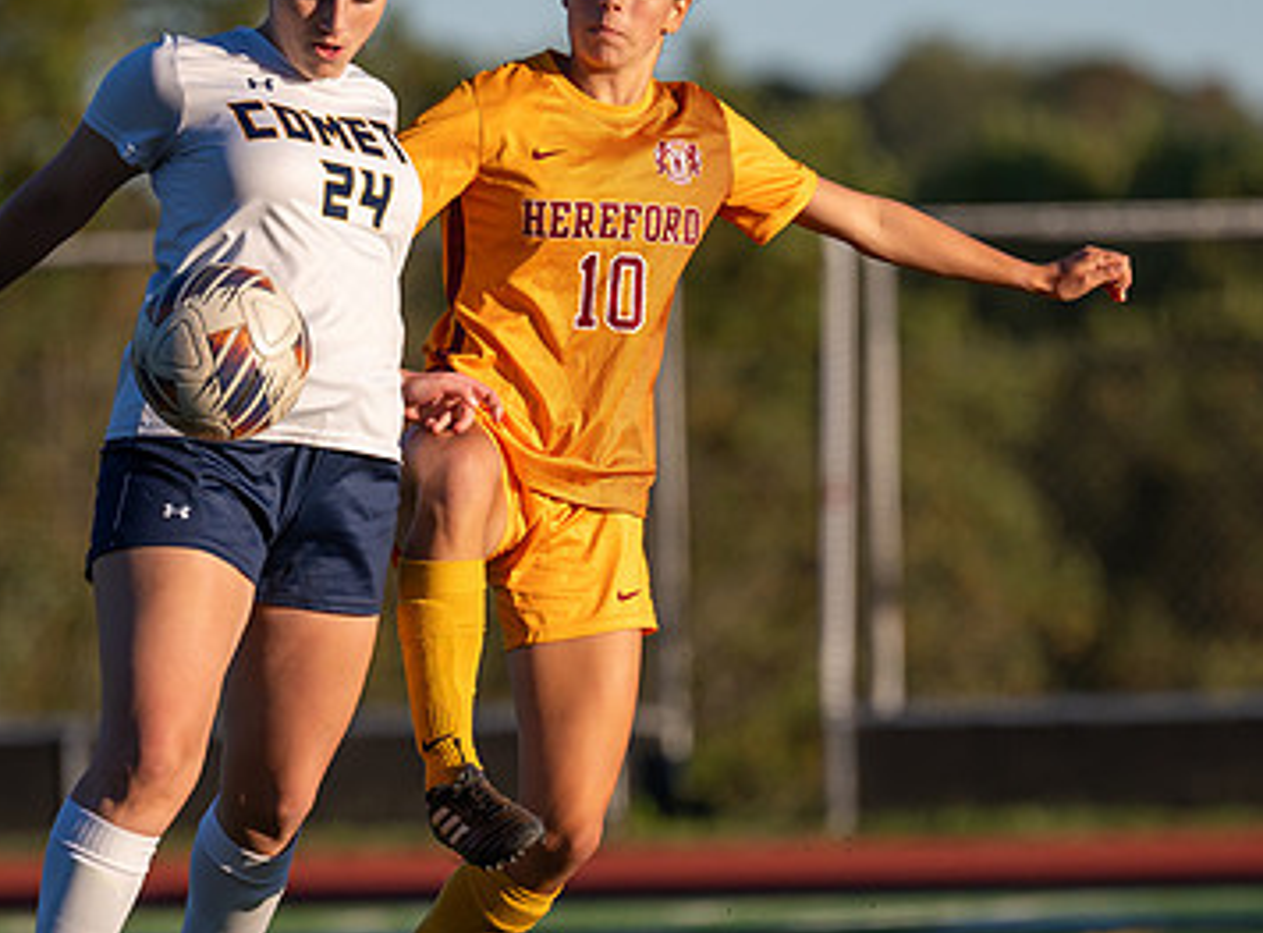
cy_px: 506
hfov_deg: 3.4
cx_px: 588
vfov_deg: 2.5
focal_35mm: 582
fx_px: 21121
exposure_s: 1/2000
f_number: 2.8
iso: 125
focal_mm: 200
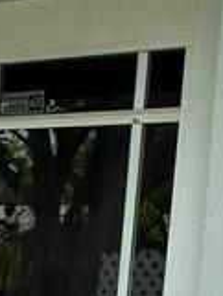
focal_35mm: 165
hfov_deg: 8.8
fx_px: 1415
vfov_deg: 11.0
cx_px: -88
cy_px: 570
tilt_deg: -11.6
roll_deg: -3.2
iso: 32
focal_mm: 4.25
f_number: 1.8
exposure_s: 1/1135
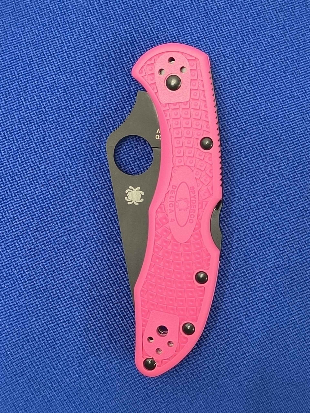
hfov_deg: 21.0
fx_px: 836
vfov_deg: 27.8
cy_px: 206
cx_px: 155
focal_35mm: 70
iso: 640
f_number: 1.65
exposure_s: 1/100
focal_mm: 6.14
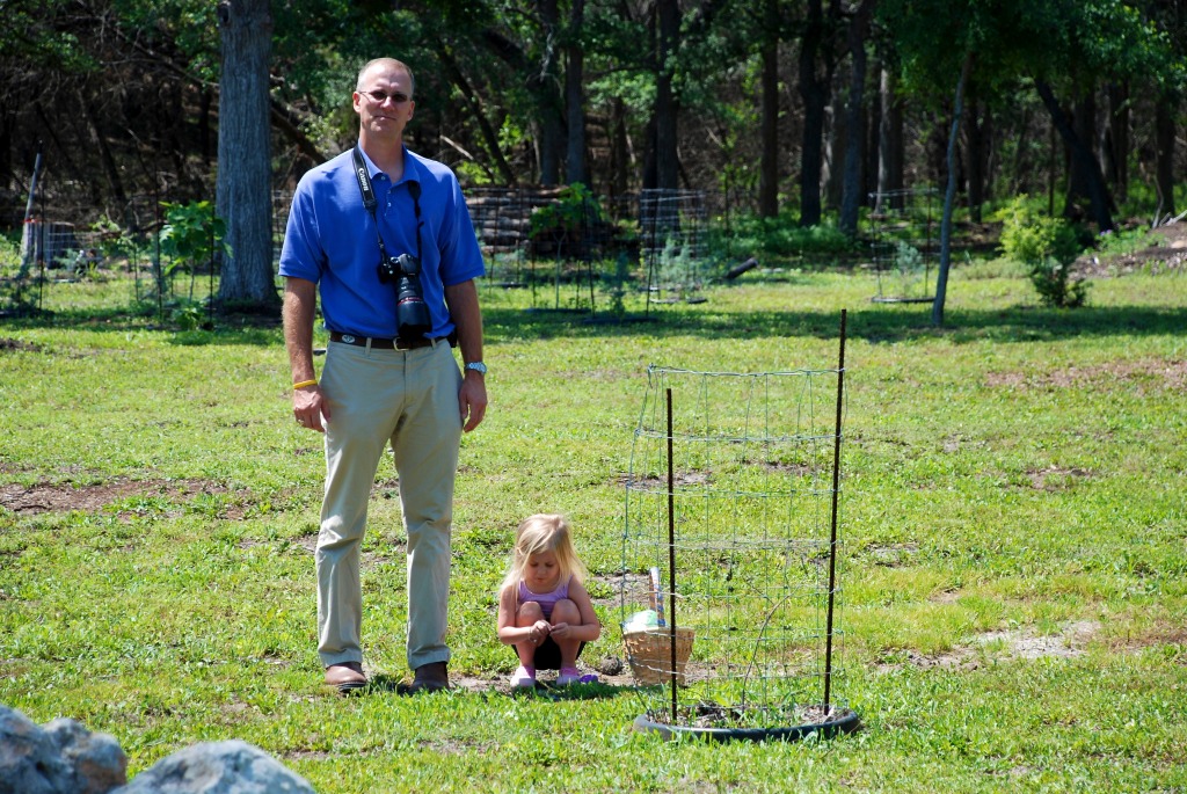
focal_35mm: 142
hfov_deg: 14.4
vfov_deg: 9.7
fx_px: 4703
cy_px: 397
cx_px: 594
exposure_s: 1/400
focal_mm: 95
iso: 200
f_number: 5.6
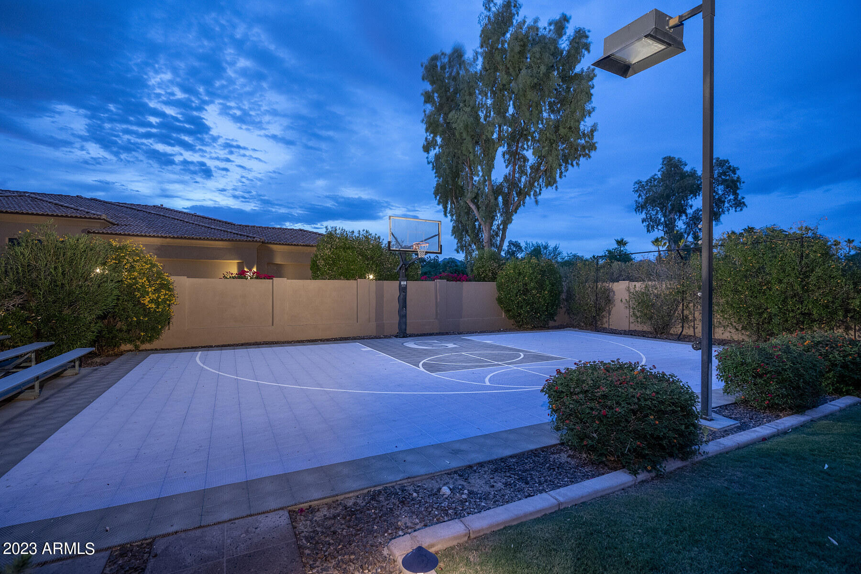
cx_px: 430
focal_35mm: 16
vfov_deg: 73.8
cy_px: 287
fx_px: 383
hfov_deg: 96.7
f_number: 6.3
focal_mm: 16
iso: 1600
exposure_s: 1.3
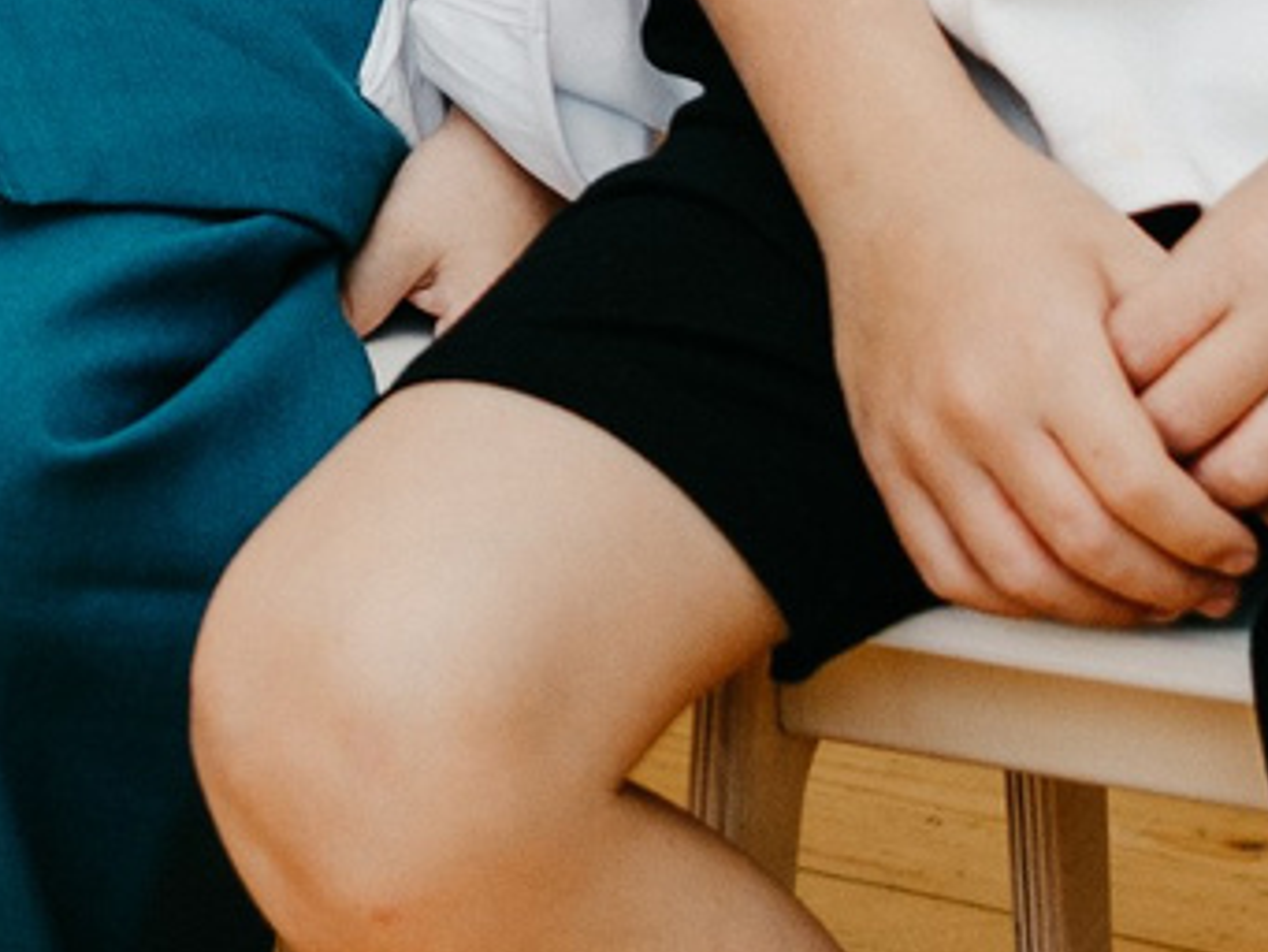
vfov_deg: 5.6
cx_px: 52
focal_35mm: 260
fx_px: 9527
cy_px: -1080
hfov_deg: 7.6
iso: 160
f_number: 3.2
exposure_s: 1/160
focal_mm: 36
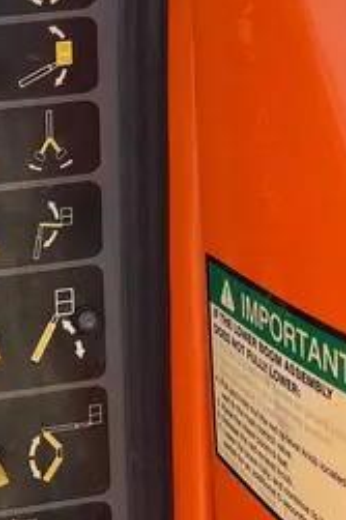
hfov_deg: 16.3
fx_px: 1140
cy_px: 254
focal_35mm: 79
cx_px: -104
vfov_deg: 25.7
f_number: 1.6
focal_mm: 5.1
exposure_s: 1/742
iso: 50
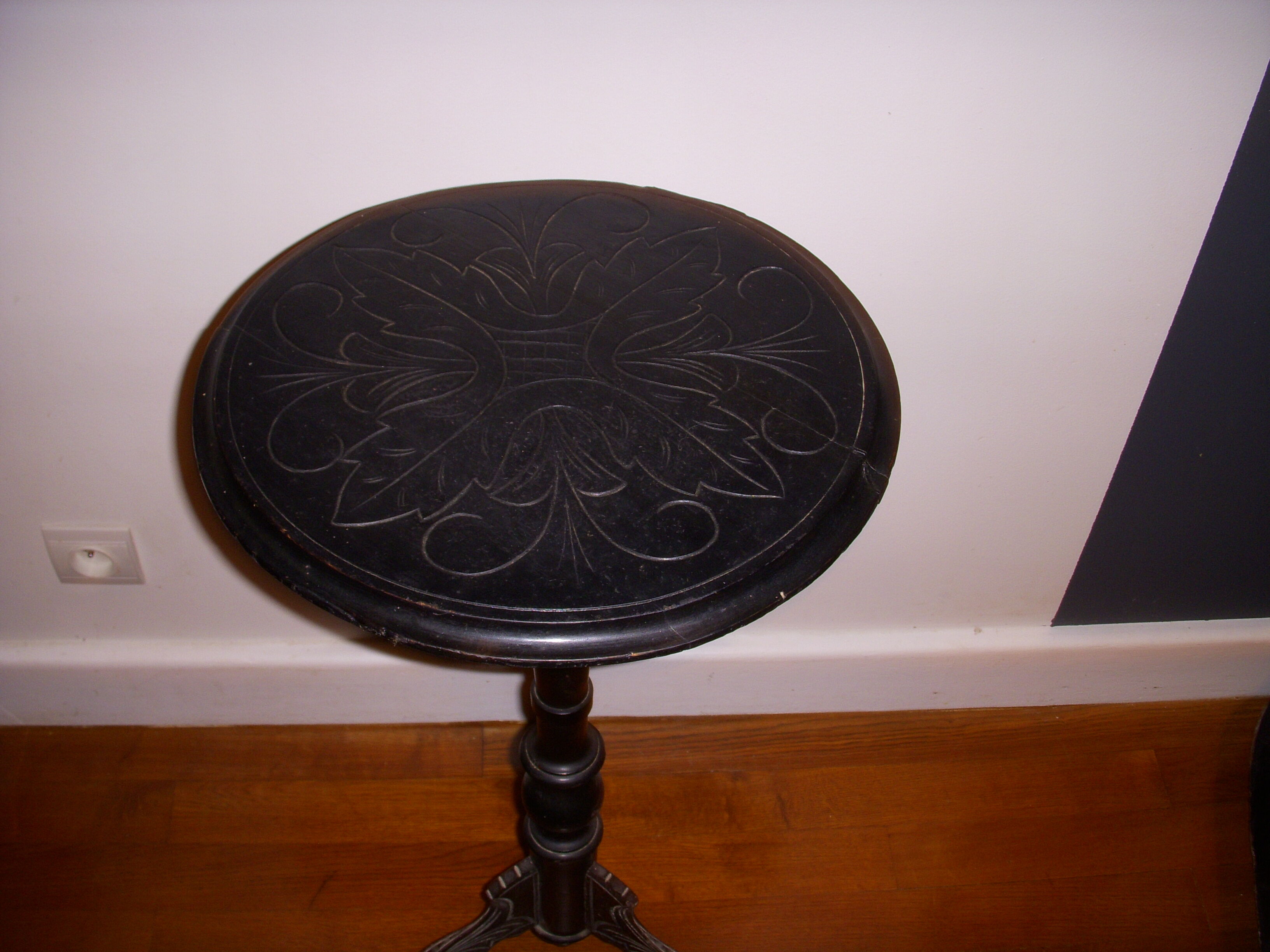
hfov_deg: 49.0
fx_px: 1394
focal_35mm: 38
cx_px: 635
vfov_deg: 37.7
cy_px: 476
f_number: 3.3
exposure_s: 1/30
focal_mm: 6.3
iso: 100
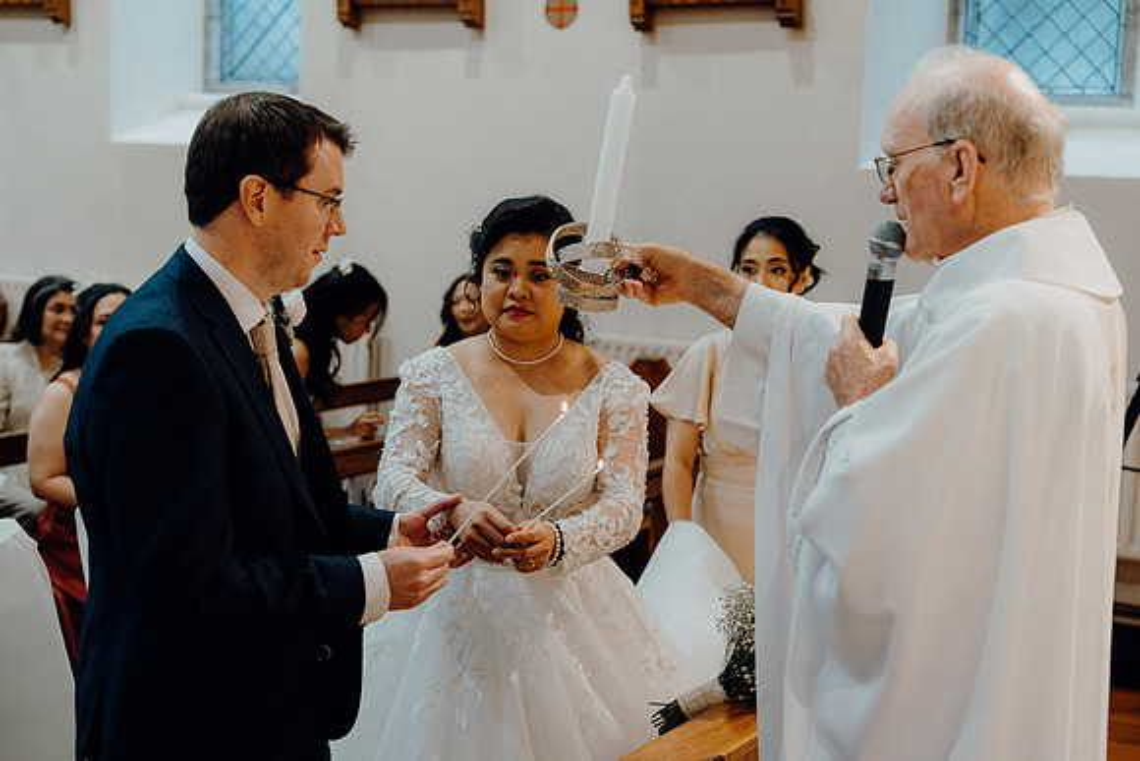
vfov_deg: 26.5
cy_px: 380
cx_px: 570
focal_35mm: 51
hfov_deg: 38.9
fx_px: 1615
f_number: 3.2
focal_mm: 51
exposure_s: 1/160
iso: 2000
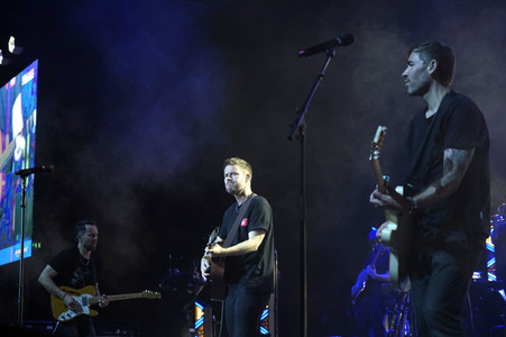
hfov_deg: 28.1
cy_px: 168
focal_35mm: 72
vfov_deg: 18.9
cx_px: 253
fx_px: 1011
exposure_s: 1/250
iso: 2000
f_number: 4.5
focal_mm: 72
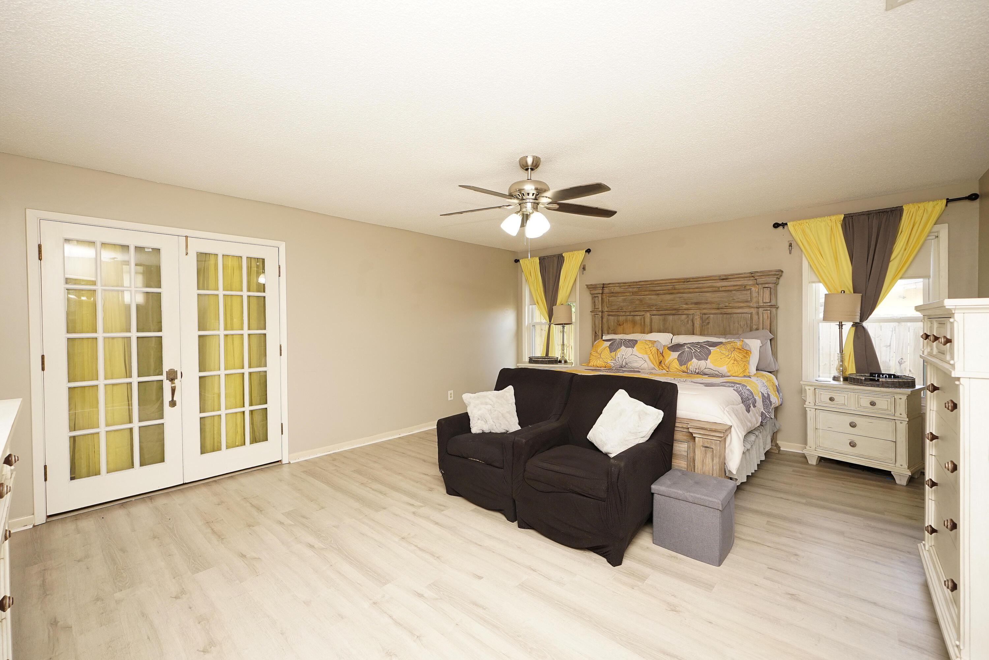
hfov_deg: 100.4
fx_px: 412
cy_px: 330
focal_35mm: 15
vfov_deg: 77.3
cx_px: 494
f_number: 4
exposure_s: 1/60
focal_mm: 10
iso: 400
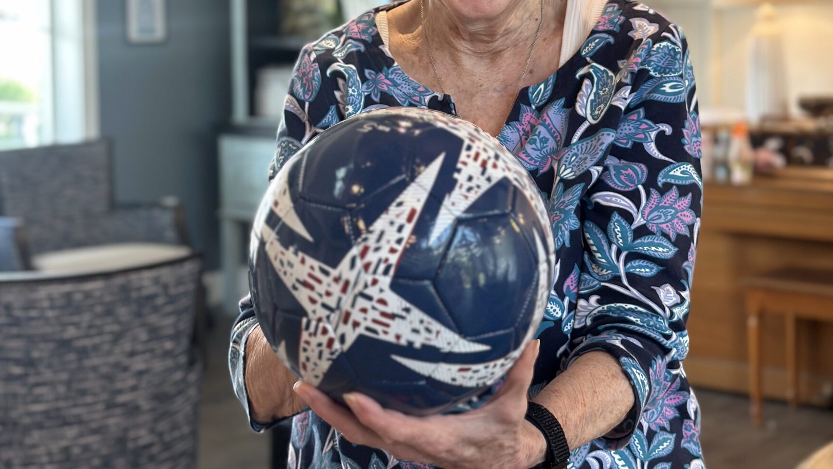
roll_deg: -0.3
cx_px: 421
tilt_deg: -2.5
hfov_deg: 29.3
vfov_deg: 16.6
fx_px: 1591
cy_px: 80
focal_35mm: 72
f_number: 1.78
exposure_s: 1/60
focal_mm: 6.86
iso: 160
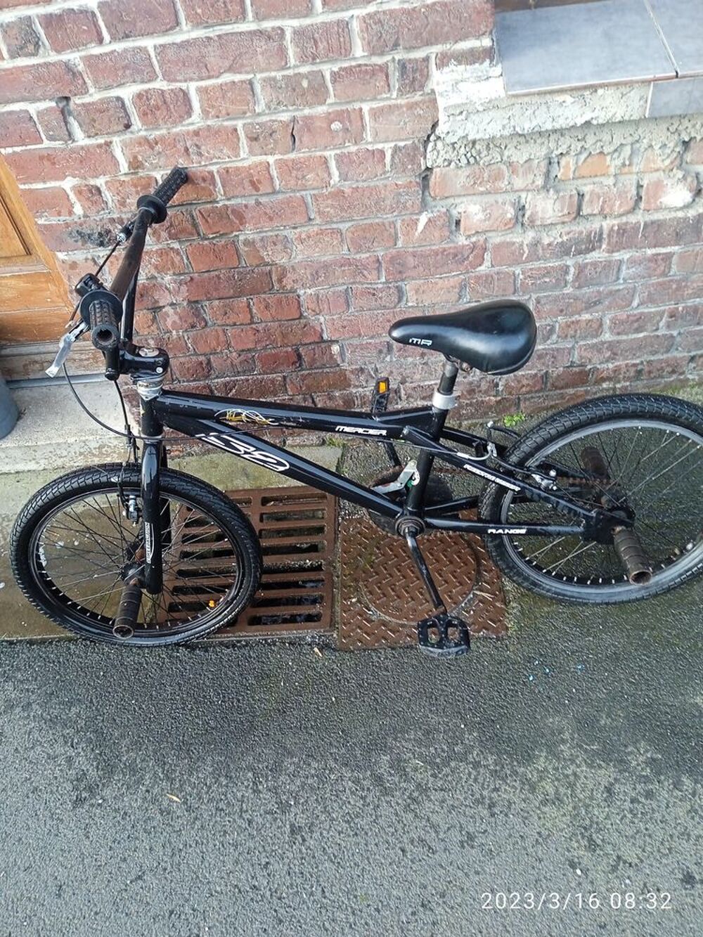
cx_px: 352
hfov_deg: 49.8
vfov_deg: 63.4
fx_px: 758
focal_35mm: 28
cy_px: 468
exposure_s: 1/100
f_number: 2.2
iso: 199
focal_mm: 3.43
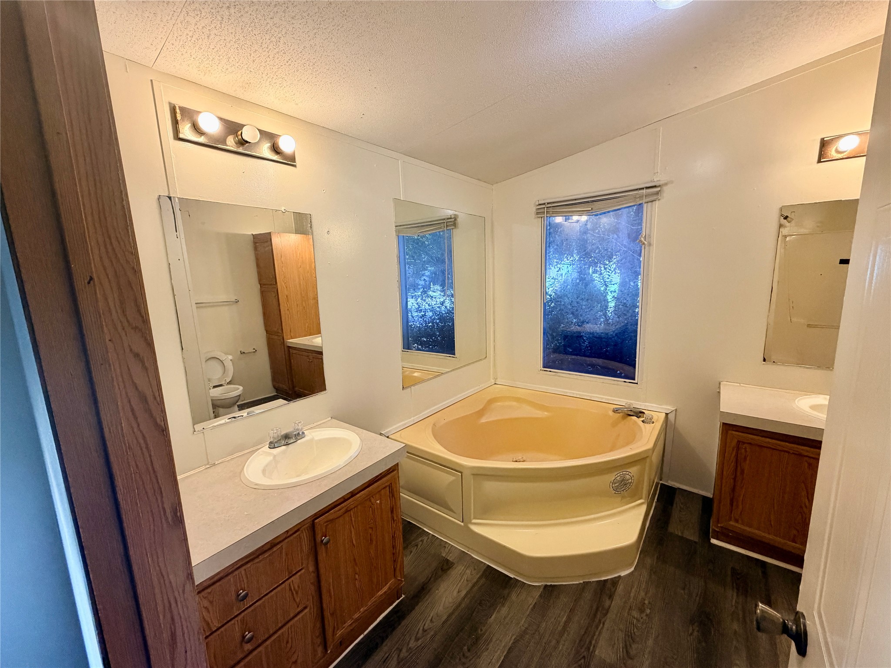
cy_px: 334
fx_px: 360
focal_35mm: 14
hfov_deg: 102.1
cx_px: 446
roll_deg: +1.7
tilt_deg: -7.7
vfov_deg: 85.7
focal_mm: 2.22
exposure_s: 1/120
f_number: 2.2
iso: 320
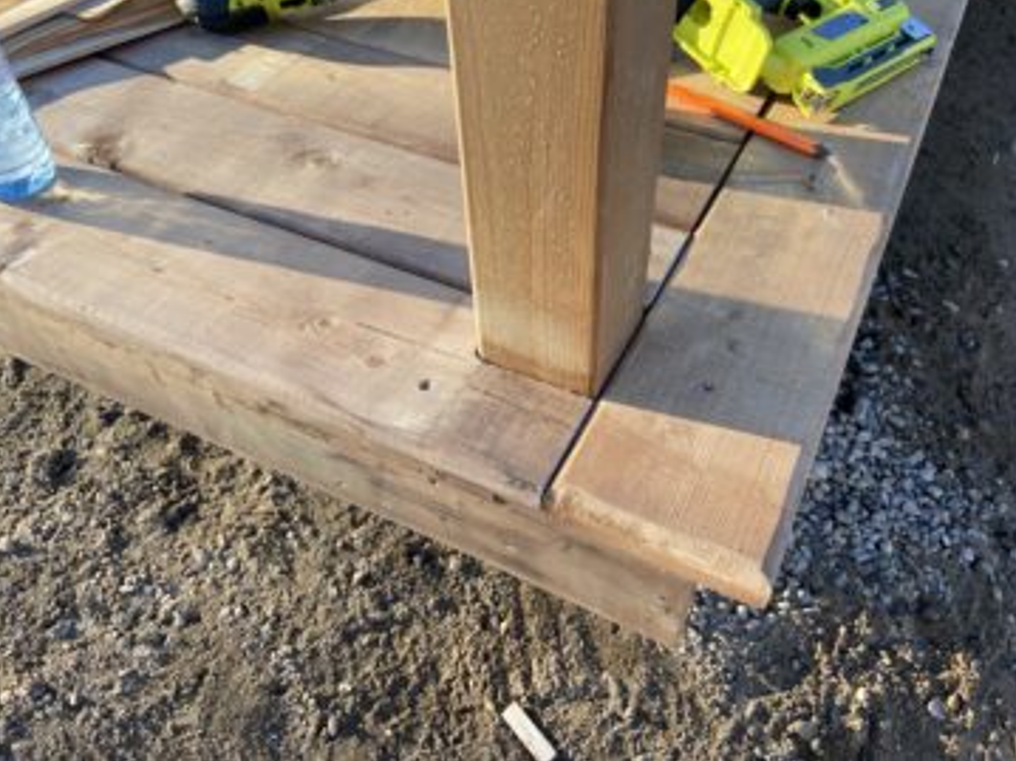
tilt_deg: -47.2
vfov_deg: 48.1
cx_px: 552
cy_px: 339
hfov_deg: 61.6
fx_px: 851
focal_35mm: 29
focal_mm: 4.25
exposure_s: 1/437
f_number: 1.8
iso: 32
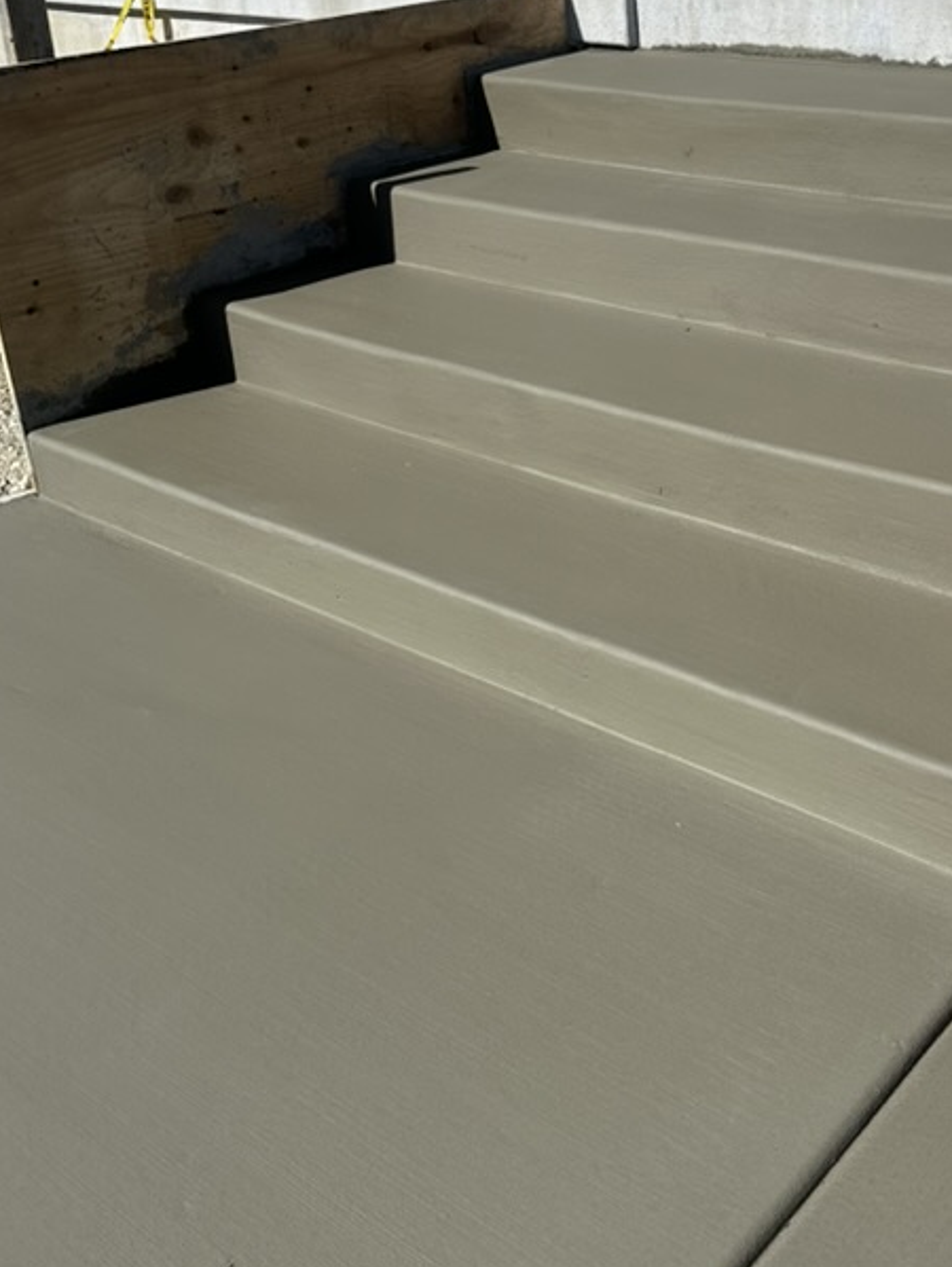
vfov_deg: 45.6
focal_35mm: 41
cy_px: 550
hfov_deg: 34.8
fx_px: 1502
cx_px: 639
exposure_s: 1/6211
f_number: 1.78
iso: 80
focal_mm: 6.86
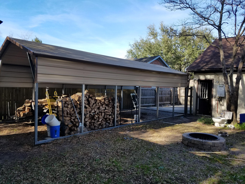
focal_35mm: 26
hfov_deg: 67.3
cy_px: 92
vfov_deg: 53.1
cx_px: 122
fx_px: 184
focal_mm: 4.2
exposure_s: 1/990
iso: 50
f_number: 1.7
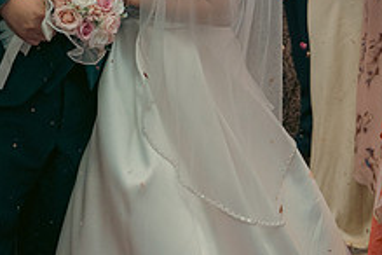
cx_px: 140
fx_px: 1040
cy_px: -64
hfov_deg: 20.8
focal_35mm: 98
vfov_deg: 13.5
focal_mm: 37
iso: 2500
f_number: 3.5
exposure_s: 1/160
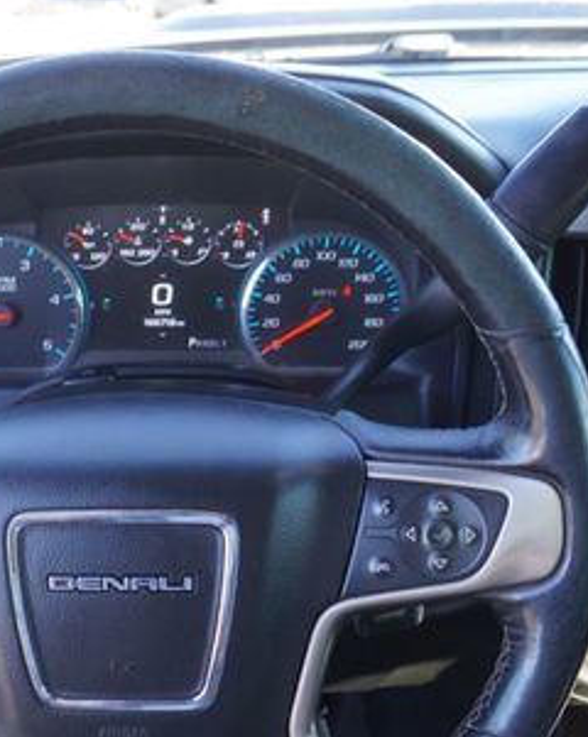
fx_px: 1046
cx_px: 105
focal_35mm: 48
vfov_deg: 38.3
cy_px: 497
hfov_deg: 30.5
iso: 200
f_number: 4
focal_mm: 16
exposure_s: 1/60
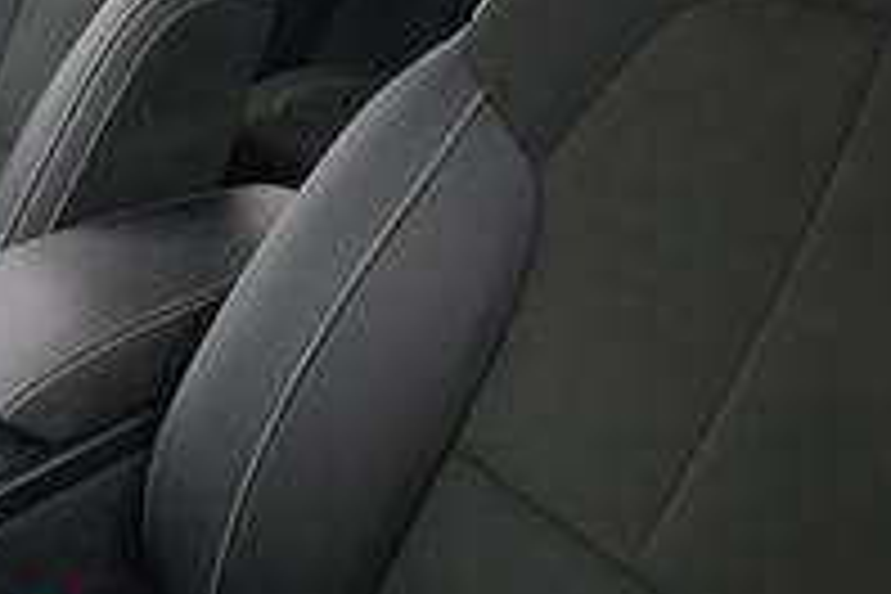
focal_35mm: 55
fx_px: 1361
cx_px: 153
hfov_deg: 34.9
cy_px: 148
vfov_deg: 24.3
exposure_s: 1/60
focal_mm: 17
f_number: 3.2
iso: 12800
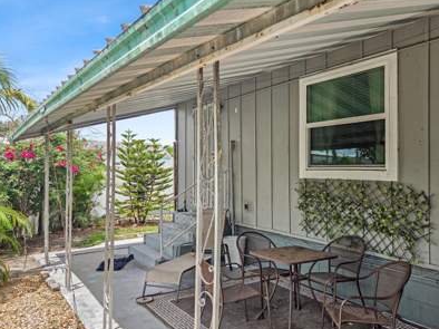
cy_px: 197
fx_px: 355
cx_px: 244
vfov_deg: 49.4
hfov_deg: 63.3
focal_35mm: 28
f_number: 1.8
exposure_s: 1/3200
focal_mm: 5.4
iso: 80
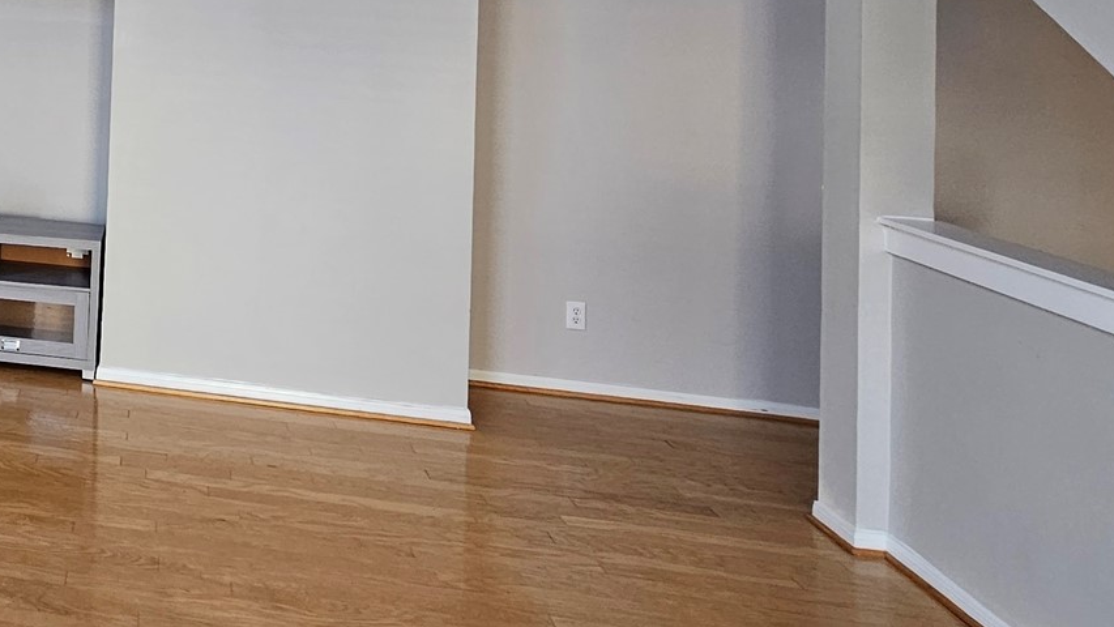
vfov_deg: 30.9
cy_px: -60
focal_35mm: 34
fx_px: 1004
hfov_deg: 46.1
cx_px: -59
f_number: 2.2
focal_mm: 2.2
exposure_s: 1/60
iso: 100
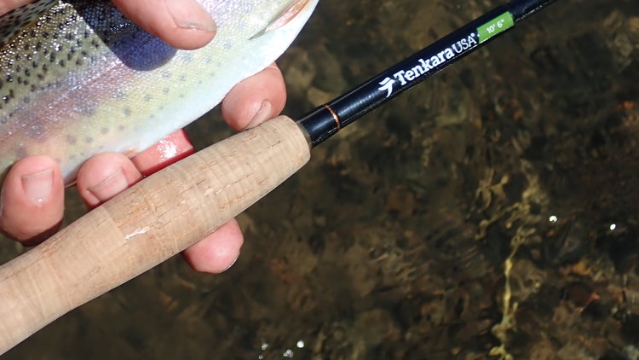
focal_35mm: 62
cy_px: 27
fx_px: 1051
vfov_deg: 19.0
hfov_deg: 33.7
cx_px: 243
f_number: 8
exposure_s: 1/160
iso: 100
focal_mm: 7.34
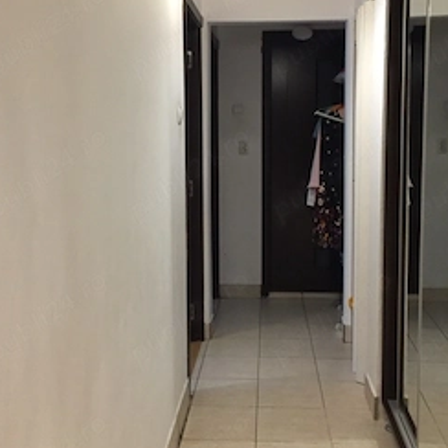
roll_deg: -0.4
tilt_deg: -5.1
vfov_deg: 40.0
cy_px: 196
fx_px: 615
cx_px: 226
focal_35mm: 42
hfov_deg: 40.0
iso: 250
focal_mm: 4.15
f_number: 2.2
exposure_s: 1/17
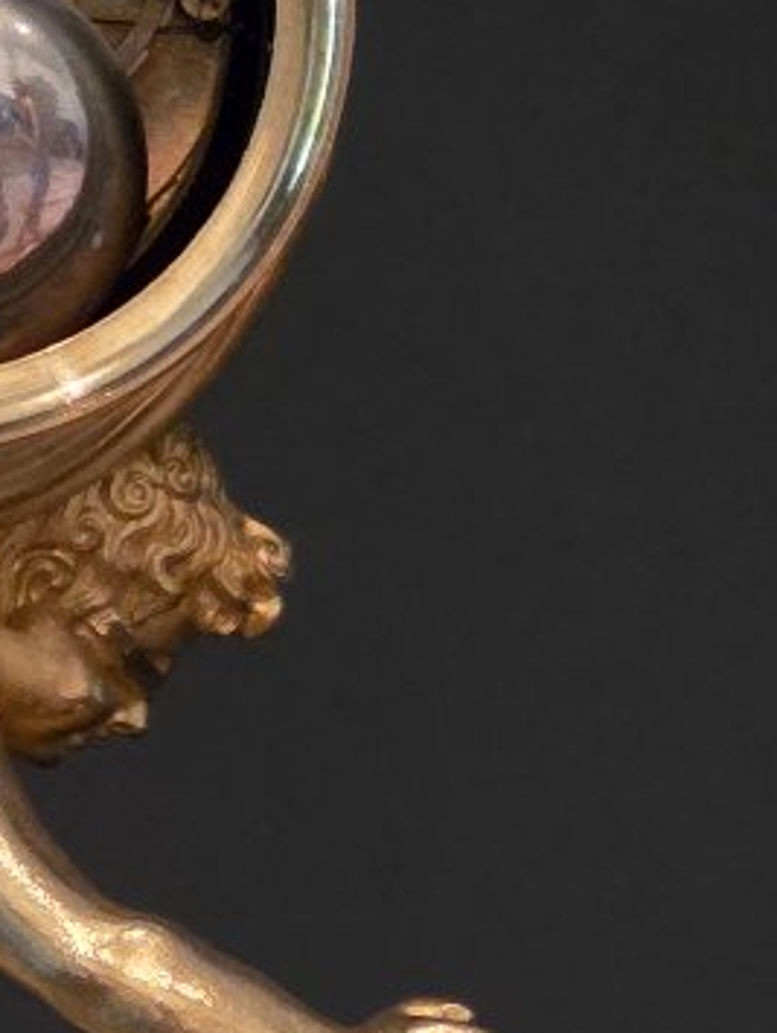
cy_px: 984
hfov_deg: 6.4
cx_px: -125
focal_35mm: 233
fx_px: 6961
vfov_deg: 8.5
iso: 1250
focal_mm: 7.9
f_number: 2.4
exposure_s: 1/33.3
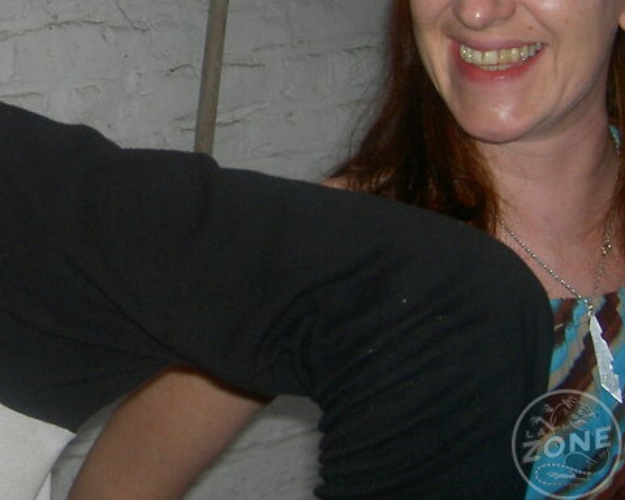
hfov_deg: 23.0
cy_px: 53
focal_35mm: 80
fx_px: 1480
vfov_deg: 18.9
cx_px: 12
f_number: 2.8
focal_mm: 8
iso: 100
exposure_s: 1/59.5
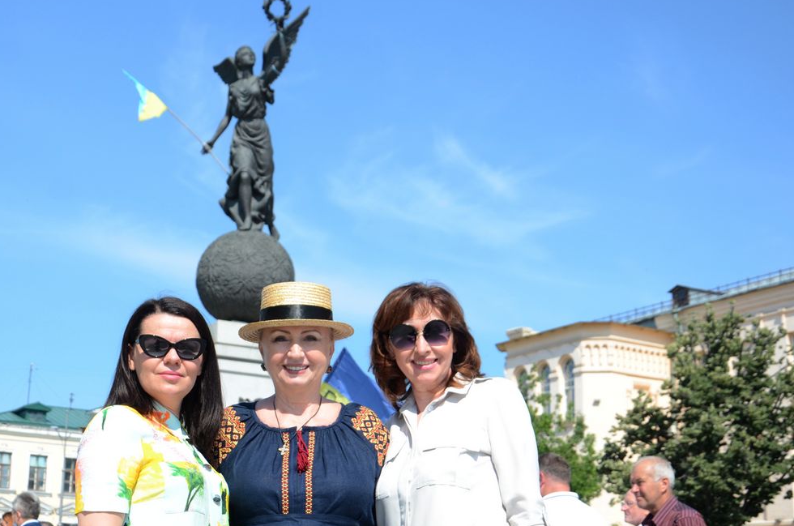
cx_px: 286
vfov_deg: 22.4
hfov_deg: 33.3
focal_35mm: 60
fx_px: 1321
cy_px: 352
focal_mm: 28
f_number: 7.1
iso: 200
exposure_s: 1/640
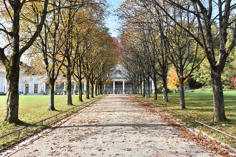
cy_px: 78
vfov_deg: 43.6
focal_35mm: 30
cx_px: 118
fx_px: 197
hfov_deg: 61.9
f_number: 10
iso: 9000
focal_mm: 20
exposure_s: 1/8000
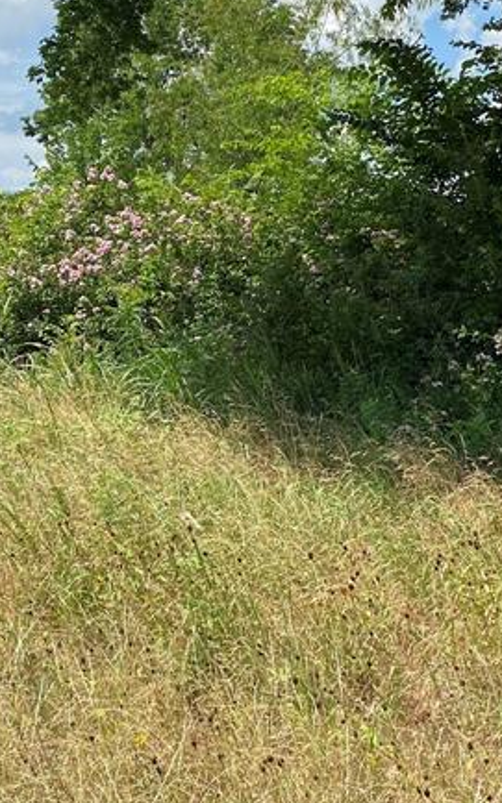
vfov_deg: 31.4
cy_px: 313
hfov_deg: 19.9
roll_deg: -0.8
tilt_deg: -1.6
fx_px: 1424
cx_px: 133
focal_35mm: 65
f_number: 1.8
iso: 32
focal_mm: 4.25
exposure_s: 1/2268
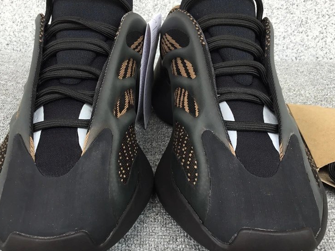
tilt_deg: -30.2
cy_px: 145
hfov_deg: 48.9
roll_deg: -1.3
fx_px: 368
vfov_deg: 37.7
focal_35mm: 38
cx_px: 157
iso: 25
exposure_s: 1/155
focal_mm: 3.3
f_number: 2.4
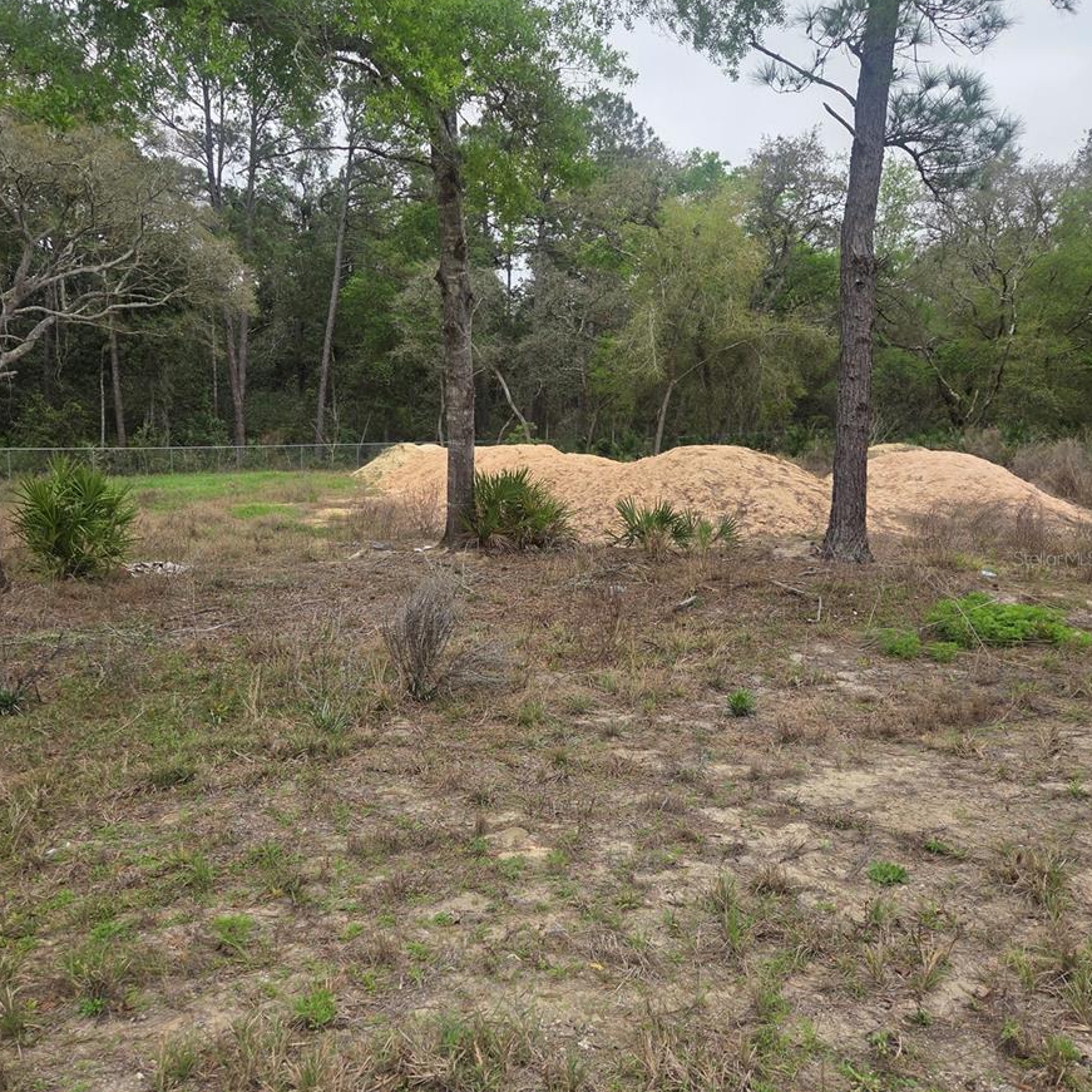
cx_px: 538
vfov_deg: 57.3
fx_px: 999
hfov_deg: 57.3
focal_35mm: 28
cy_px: 558
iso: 80
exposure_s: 1/1704
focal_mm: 5.4
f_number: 1.8
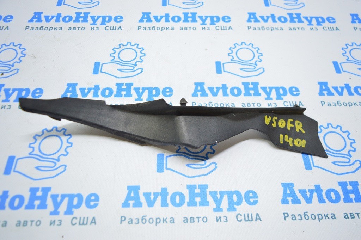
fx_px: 271
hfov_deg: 67.4
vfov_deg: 47.9
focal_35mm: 27
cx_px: 180
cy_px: 120
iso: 400
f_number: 3.5
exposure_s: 1/50
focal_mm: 18
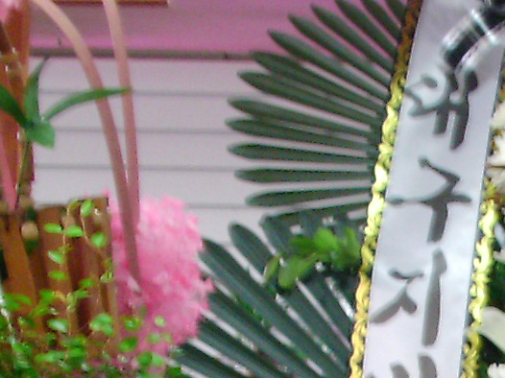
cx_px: 591
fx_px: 2158
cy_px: 529
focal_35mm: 148
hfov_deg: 13.0
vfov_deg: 9.8
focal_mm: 5.8
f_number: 3.5
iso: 100
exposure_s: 1/5
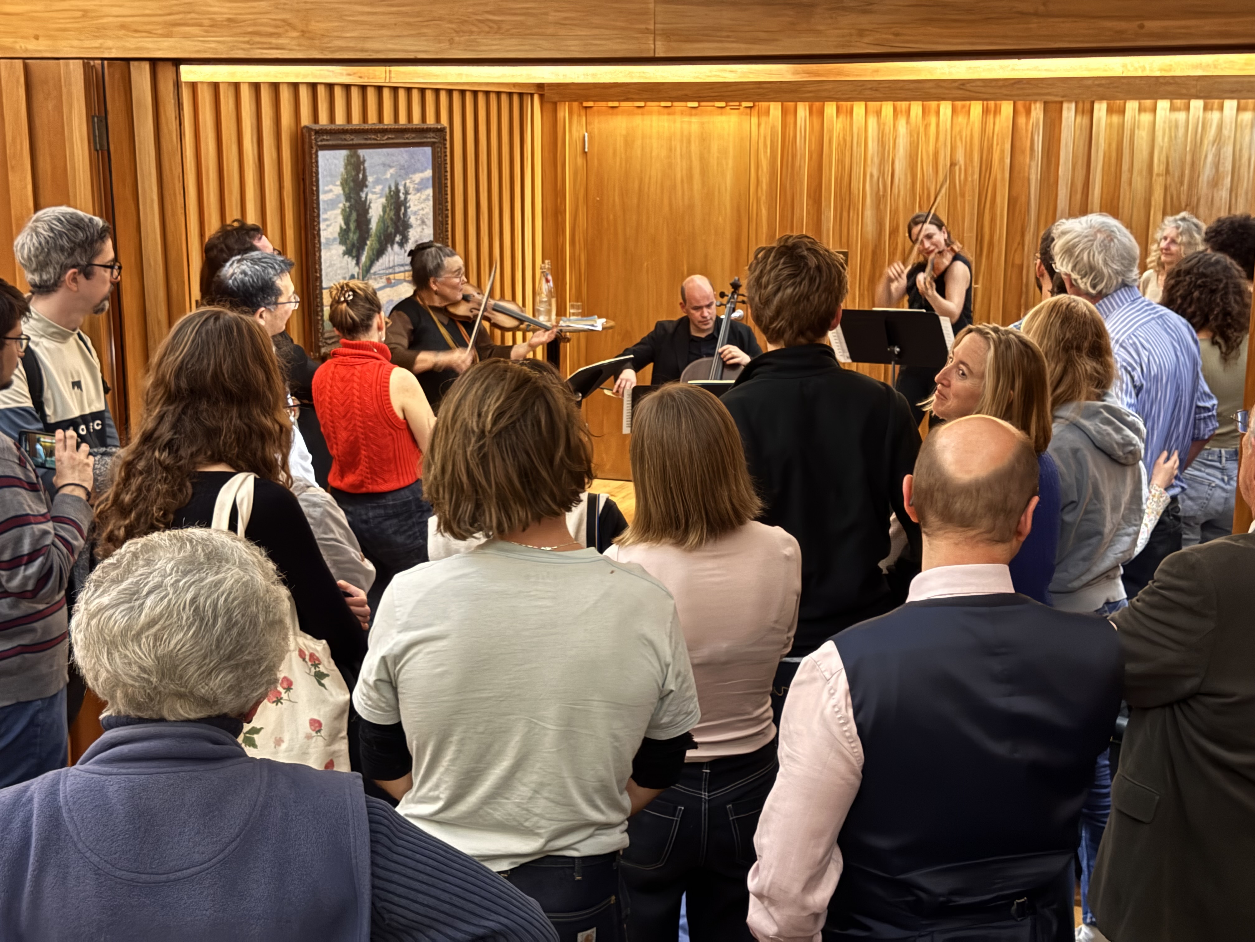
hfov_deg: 39.7
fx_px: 1740
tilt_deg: -10.6
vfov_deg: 30.3
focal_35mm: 48
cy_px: 471
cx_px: 628
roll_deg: -0.8
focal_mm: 6.76
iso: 400
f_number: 1.78
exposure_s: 1/33
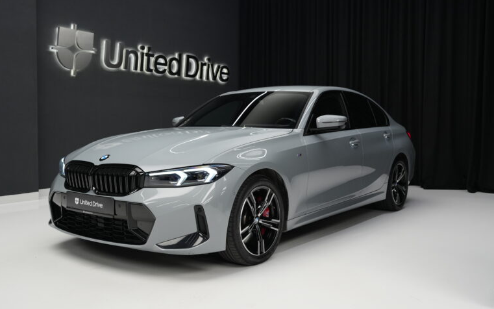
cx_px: 246
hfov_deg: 54.0
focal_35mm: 36
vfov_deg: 35.3
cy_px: 149
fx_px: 485
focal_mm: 35
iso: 1600
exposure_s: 1/60
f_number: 4
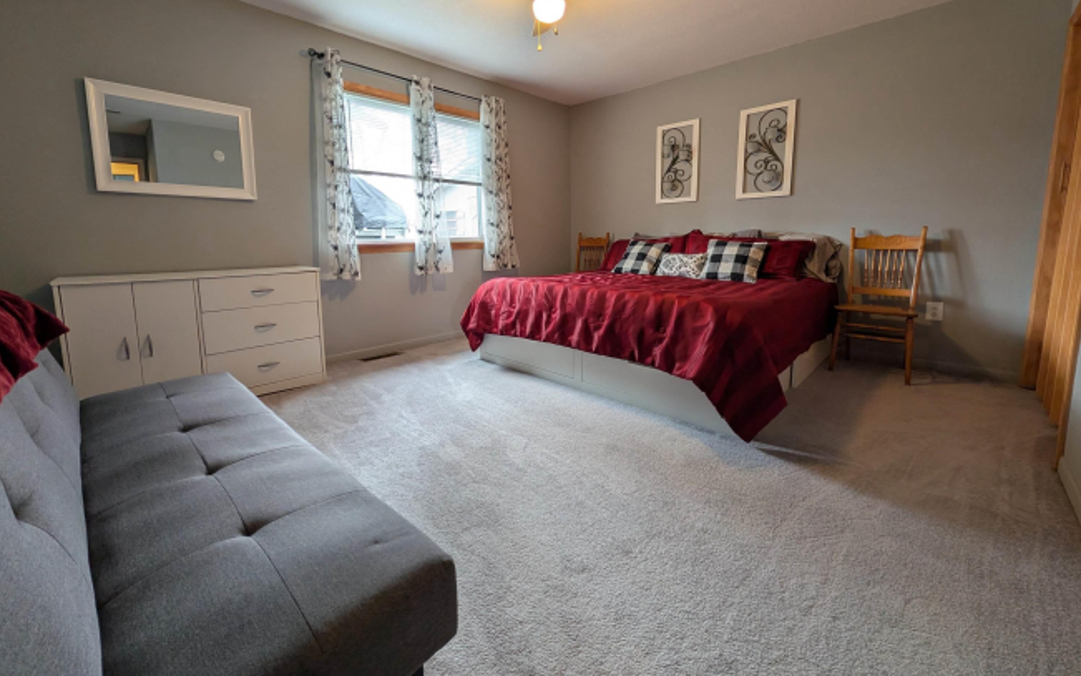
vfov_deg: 82.2
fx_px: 383
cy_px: 286
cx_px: 535
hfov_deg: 109.3
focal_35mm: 13
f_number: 1.7
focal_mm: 2.02
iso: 46
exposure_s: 1/35.1
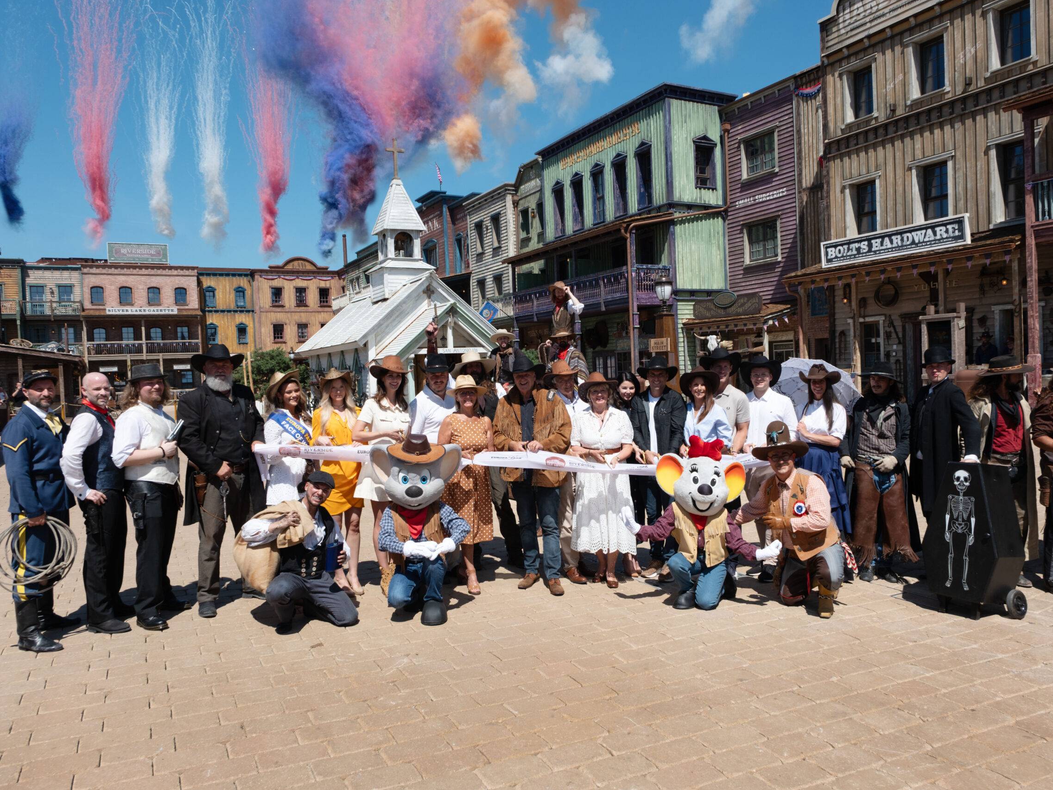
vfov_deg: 53.1
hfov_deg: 67.2
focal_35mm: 26
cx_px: 563
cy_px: 395
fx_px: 791
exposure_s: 1/500
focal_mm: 16
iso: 125
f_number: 6.4
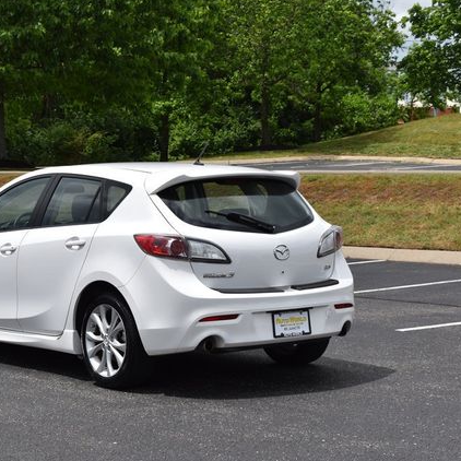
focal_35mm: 89
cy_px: 230
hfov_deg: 19.5
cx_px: 168
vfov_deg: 19.5
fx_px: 1341
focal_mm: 46
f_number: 9
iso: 100
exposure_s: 1/320
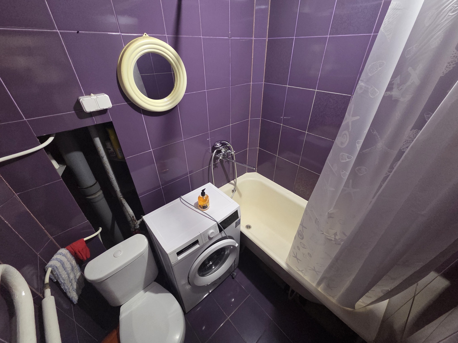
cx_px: 229
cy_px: 172
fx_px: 172
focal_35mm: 13
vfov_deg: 89.9
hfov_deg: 106.2
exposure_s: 1/50
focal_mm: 2.2
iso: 1250
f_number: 2.2
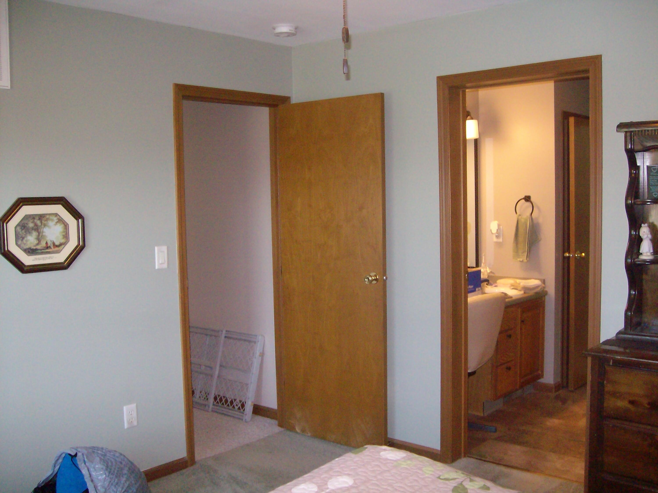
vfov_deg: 40.7
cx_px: 329
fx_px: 665
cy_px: 246
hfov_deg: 52.6
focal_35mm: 35
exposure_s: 1/40
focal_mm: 5.8
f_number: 2.8
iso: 320
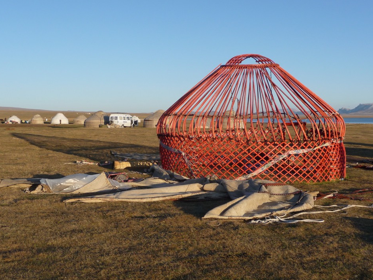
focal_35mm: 52
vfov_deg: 28.0
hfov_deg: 36.8
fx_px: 560
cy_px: 132
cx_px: 181
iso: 100
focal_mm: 8
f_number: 4.2
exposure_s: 1/400
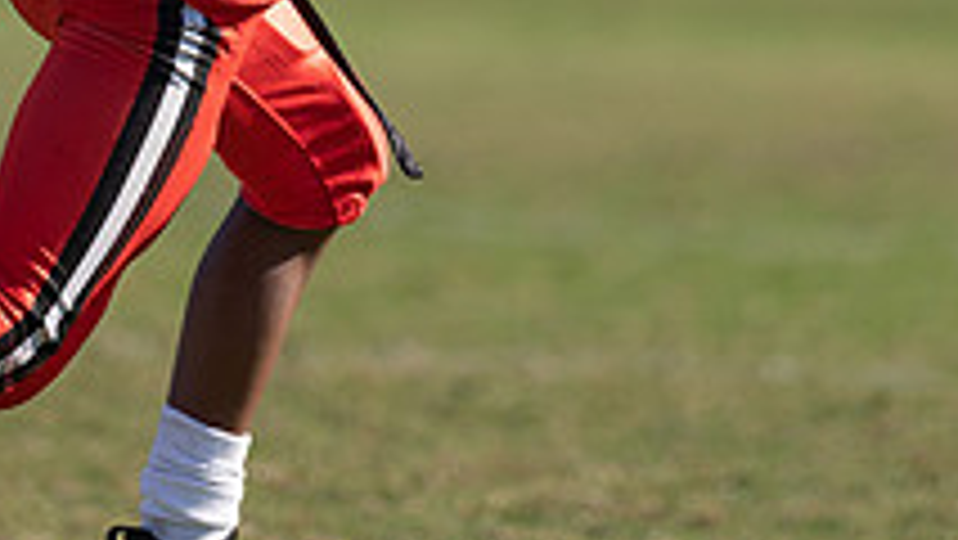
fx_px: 15705
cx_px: 360
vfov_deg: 2.0
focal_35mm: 618
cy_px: -225
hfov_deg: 3.5
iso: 160
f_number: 2.8
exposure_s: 1/3200
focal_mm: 191
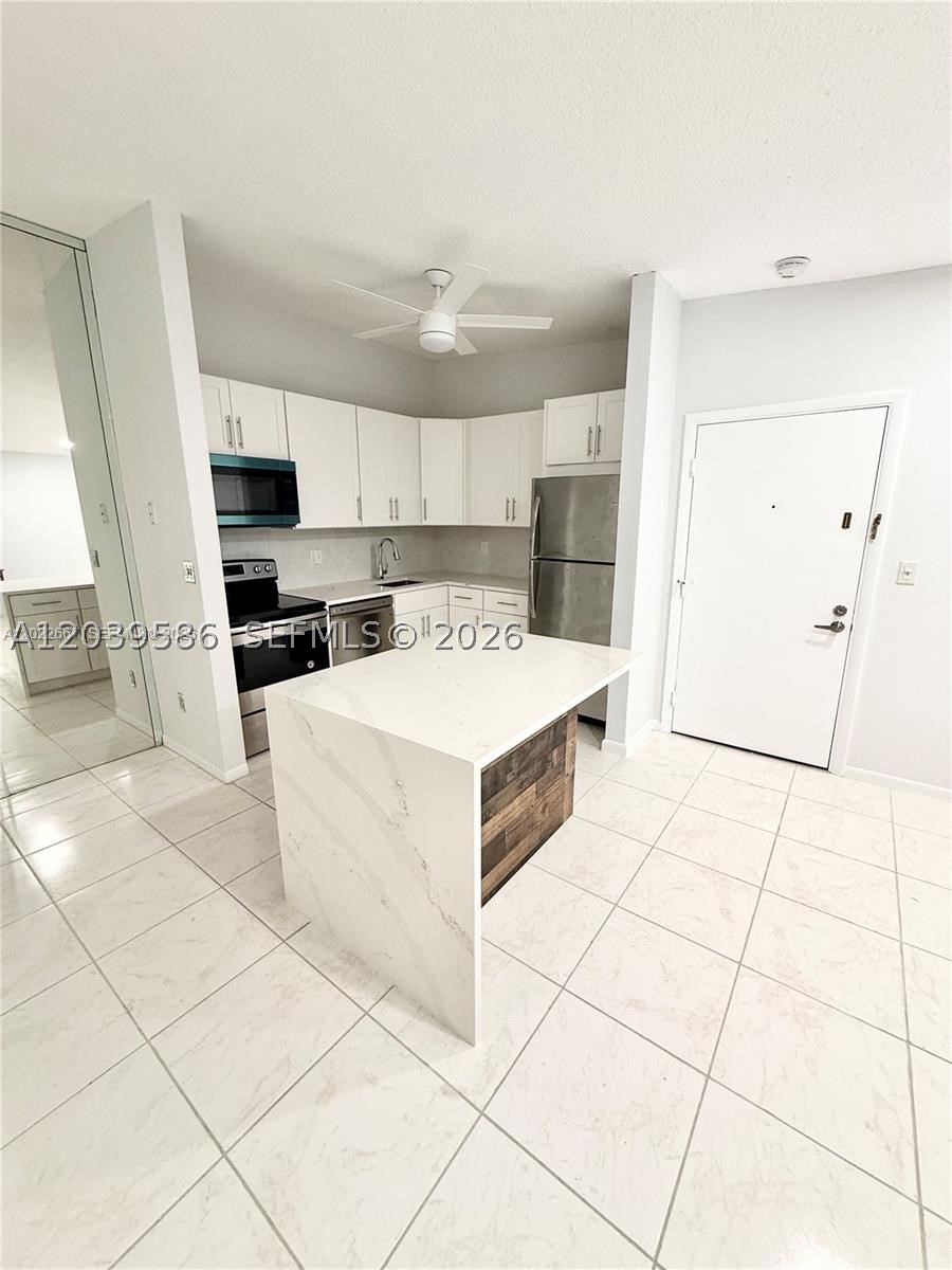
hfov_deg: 85.7
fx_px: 513
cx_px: 476
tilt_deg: -13.4
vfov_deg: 102.1
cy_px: 635
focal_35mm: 14
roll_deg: +0.4
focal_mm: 2.22
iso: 160
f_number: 2.2
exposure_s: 1/60
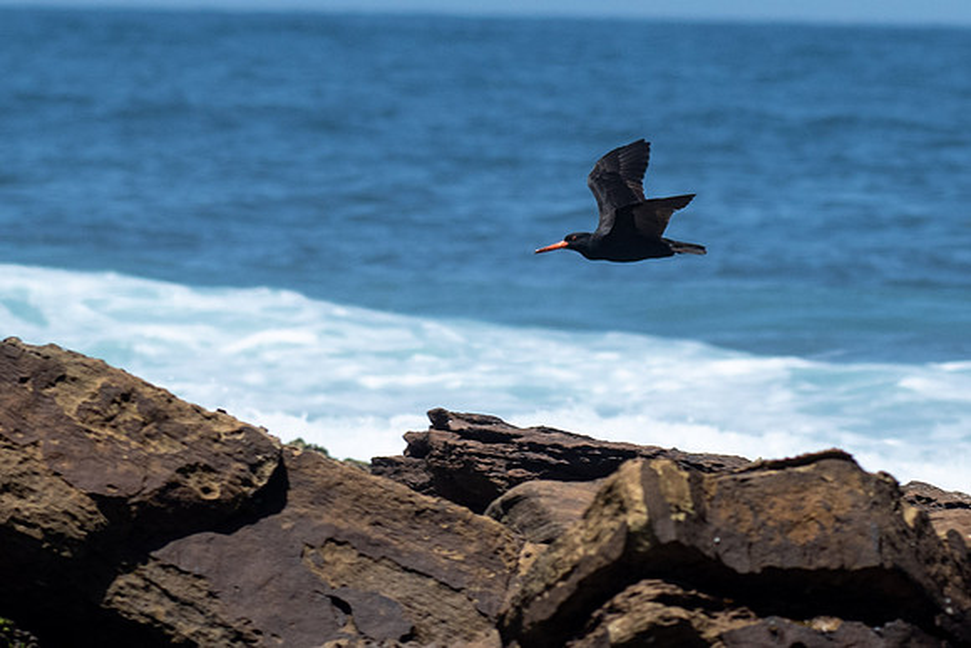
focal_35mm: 776
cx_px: 551
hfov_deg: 2.7
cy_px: 360
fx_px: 20925
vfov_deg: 1.8
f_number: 5.6
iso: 140
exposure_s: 1/1250
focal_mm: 200
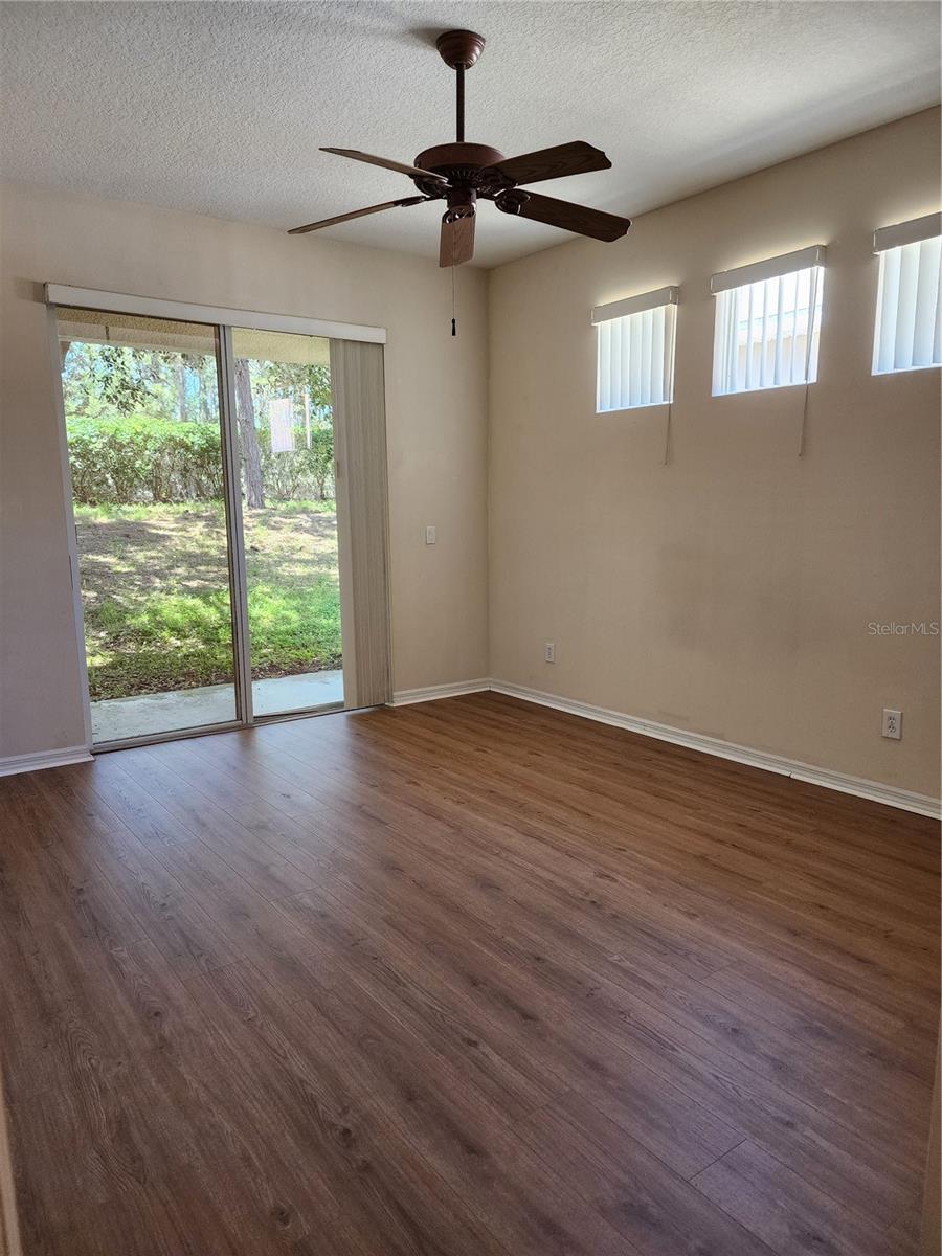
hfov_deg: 58.9
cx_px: 471
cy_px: 628
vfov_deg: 73.9
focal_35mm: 23
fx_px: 835
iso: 250
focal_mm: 6.4
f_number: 1.8
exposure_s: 1/120
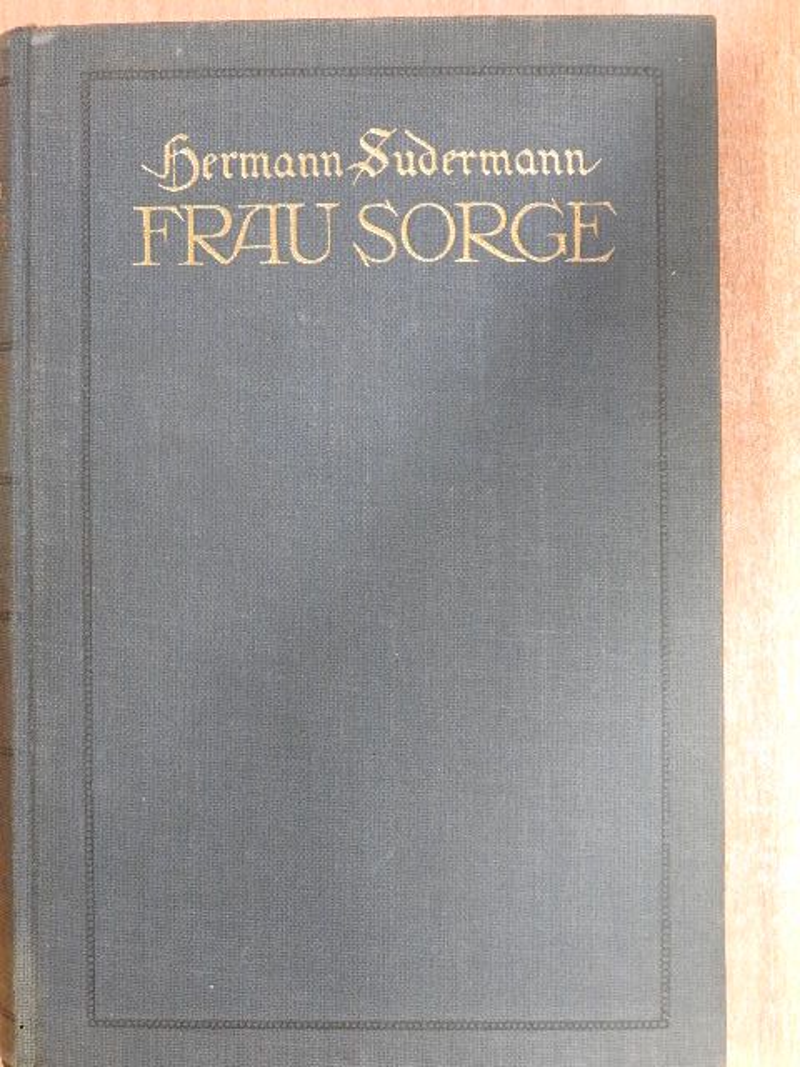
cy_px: 534
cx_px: 400
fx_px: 2003
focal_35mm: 65
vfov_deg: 29.8
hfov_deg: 22.6
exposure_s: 1/4
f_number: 4.2
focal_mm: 11.6
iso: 800
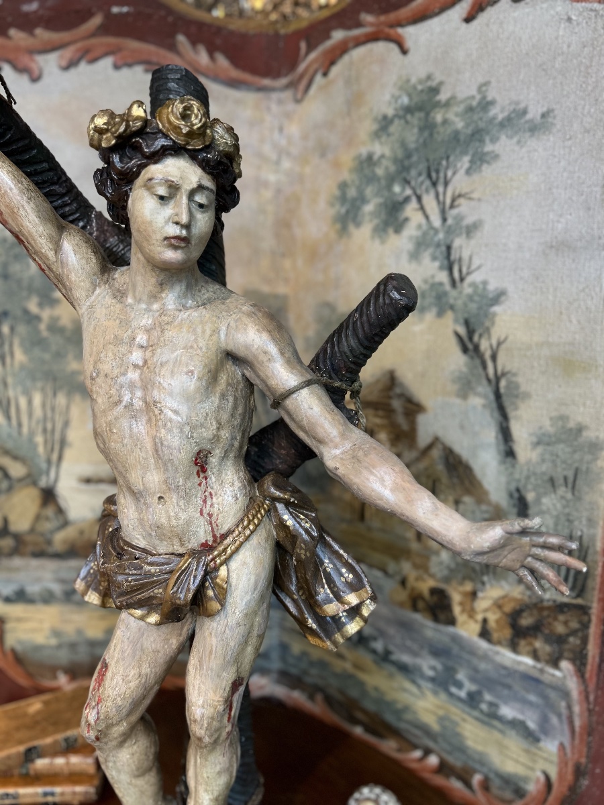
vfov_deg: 67.3
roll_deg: -1.0
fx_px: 605
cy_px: 402
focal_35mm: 26
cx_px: 302
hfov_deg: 53.1
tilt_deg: -8.4
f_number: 1.5
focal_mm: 5.7
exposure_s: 1/50
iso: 80
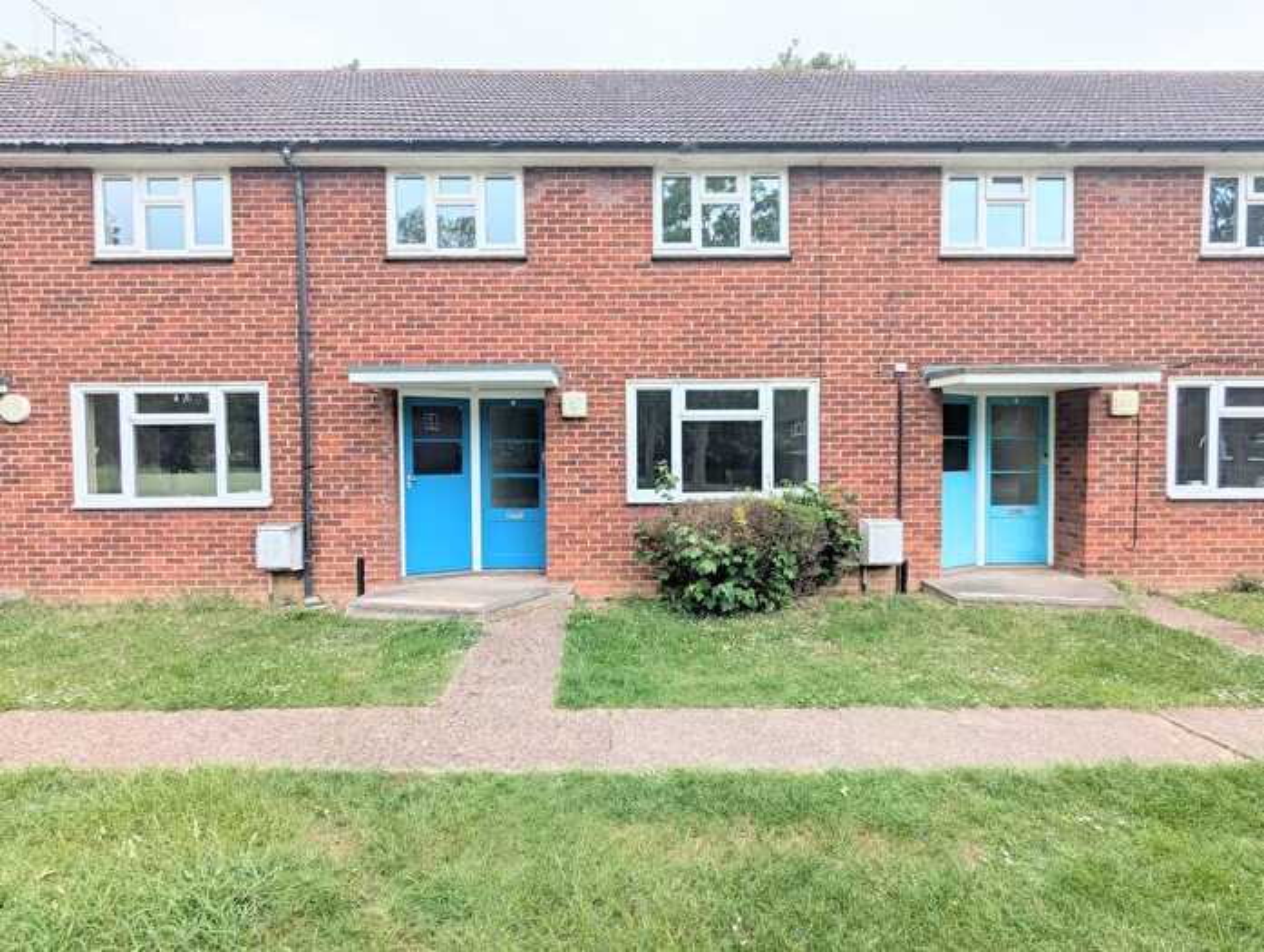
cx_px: 632
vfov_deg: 78.3
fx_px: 585
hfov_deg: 94.4
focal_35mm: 16
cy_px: 476
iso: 19
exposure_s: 1/732
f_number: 2.2
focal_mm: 2.35
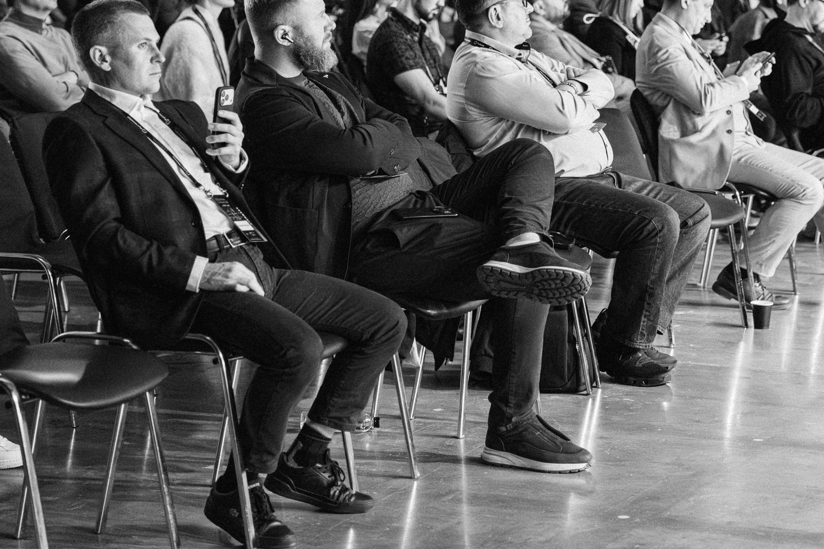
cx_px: 517
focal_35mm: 107
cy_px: 144
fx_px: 2449
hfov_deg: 19.1
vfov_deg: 12.8
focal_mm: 64
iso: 4000
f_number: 2.8
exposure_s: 1/125
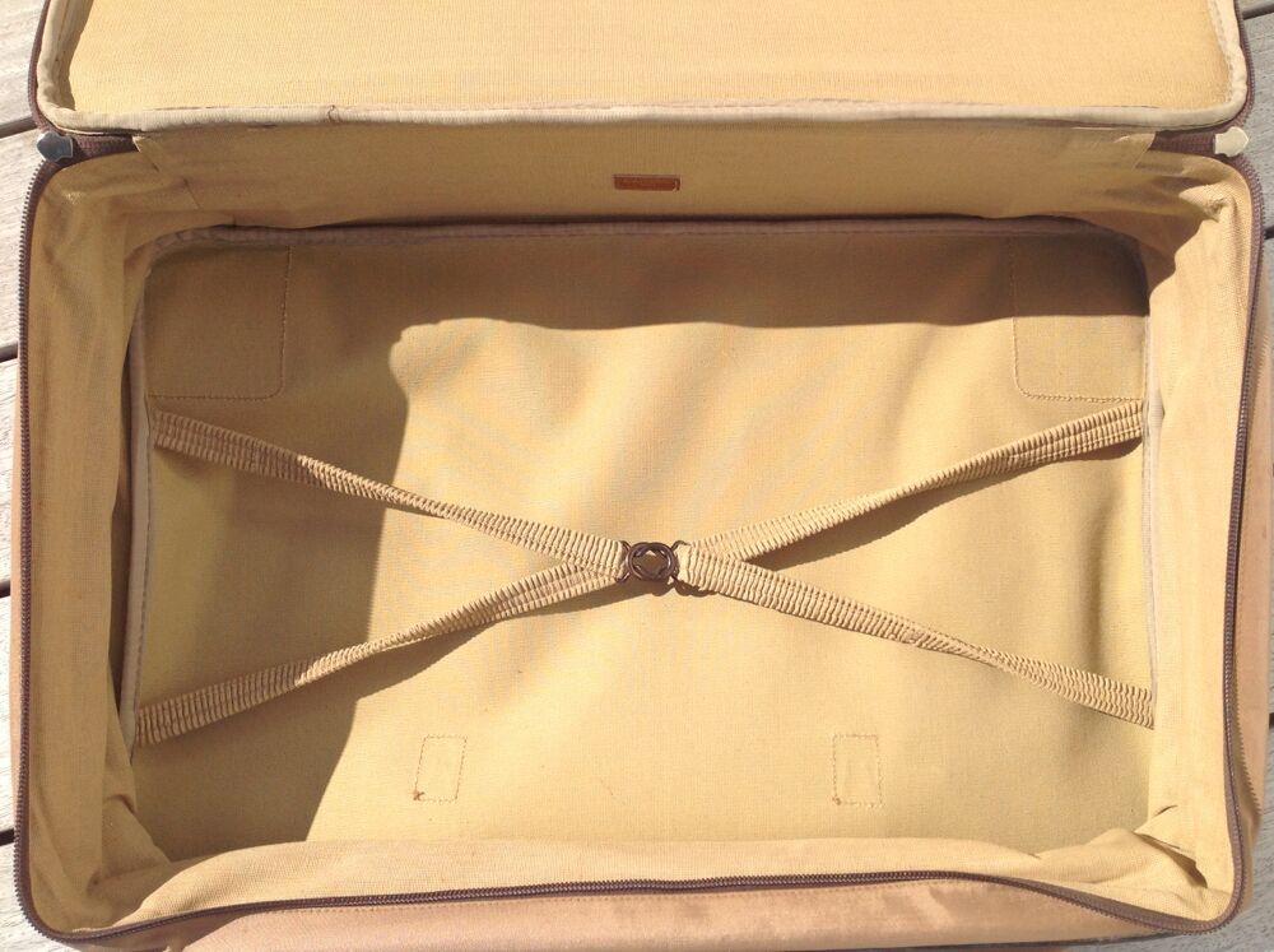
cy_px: 476
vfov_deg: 40.6
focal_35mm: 35
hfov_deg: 52.7
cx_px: 637
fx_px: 1286
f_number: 2.4
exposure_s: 1/2326
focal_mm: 4.28
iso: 50
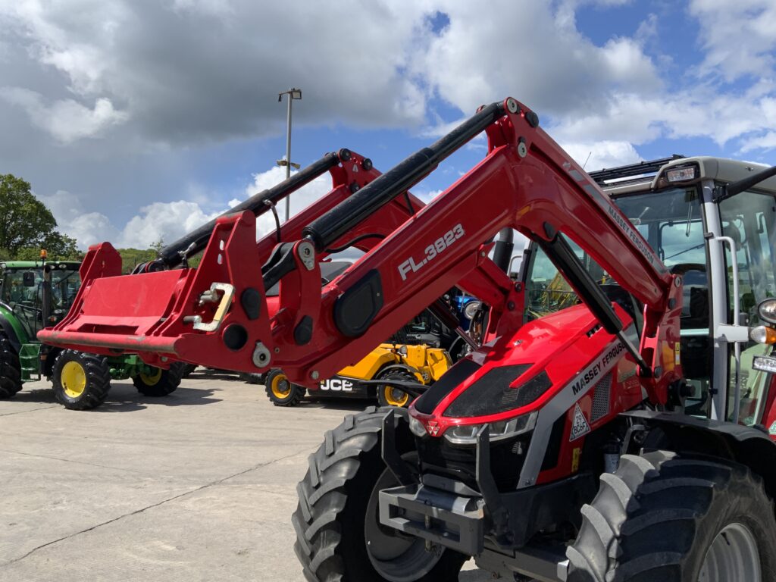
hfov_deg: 61.7
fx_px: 650
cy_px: 291
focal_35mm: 29
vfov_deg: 48.2
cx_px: 388
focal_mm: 3
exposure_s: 1/1675
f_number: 1.8
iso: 16
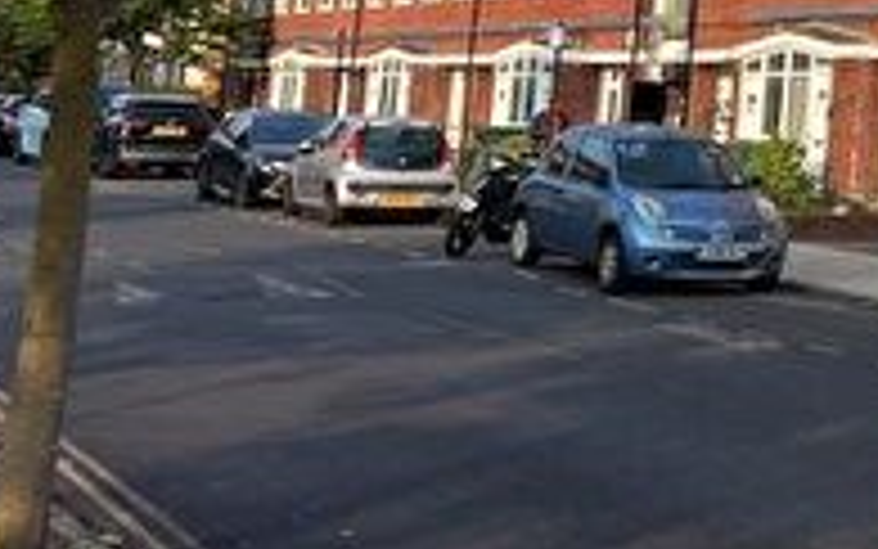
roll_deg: -1.3
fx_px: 2370
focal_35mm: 99
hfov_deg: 18.3
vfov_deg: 12.5
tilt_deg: +9.1
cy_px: -281
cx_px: 1364
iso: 50
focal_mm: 5.7
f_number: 1.5
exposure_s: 1/2695
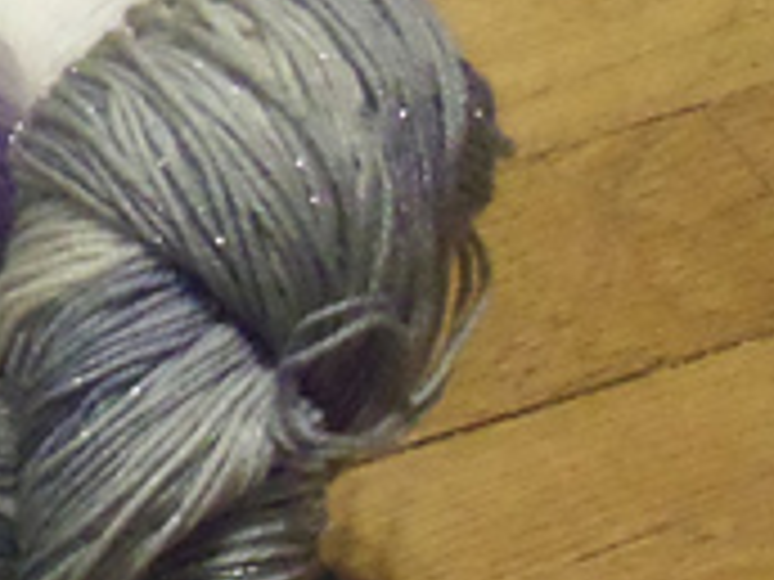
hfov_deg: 16.6
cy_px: 616
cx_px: -486
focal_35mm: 104
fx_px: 2325
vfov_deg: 14.0
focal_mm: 5.1
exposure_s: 1/15
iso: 800
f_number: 3.9
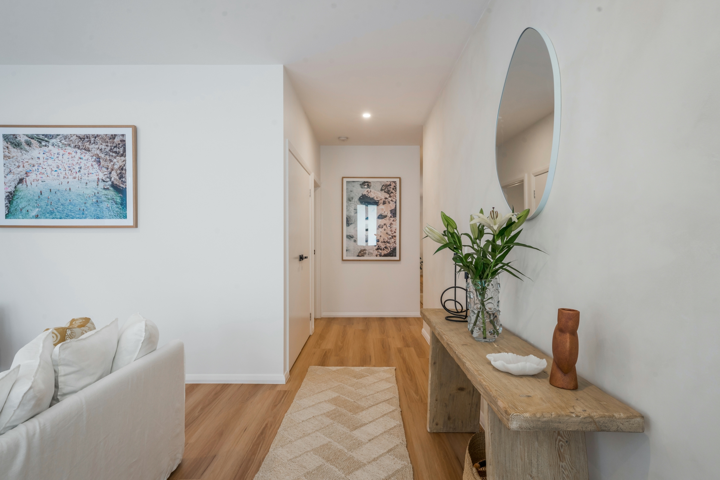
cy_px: 240
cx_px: 360
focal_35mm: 19
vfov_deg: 65.7
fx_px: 372
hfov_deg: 88.1
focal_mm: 18.6
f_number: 11
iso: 640
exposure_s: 1/6
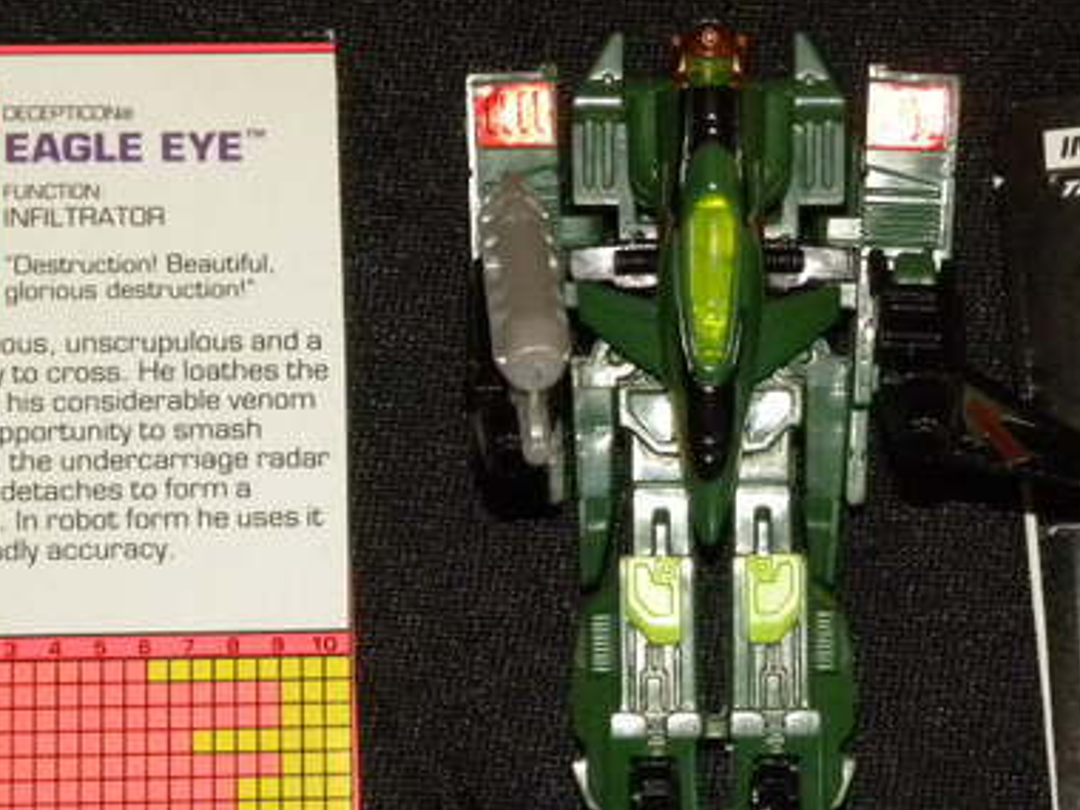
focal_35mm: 179
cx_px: 603
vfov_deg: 8.3
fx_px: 5585
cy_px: 648
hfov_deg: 11.0
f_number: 4
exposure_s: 1/30
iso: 400
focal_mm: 15.1
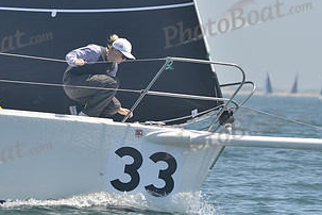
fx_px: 4454
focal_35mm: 498
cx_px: 108
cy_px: 91
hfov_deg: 4.1
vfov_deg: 2.8
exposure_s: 1/1000
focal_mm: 260
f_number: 6.3
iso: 280
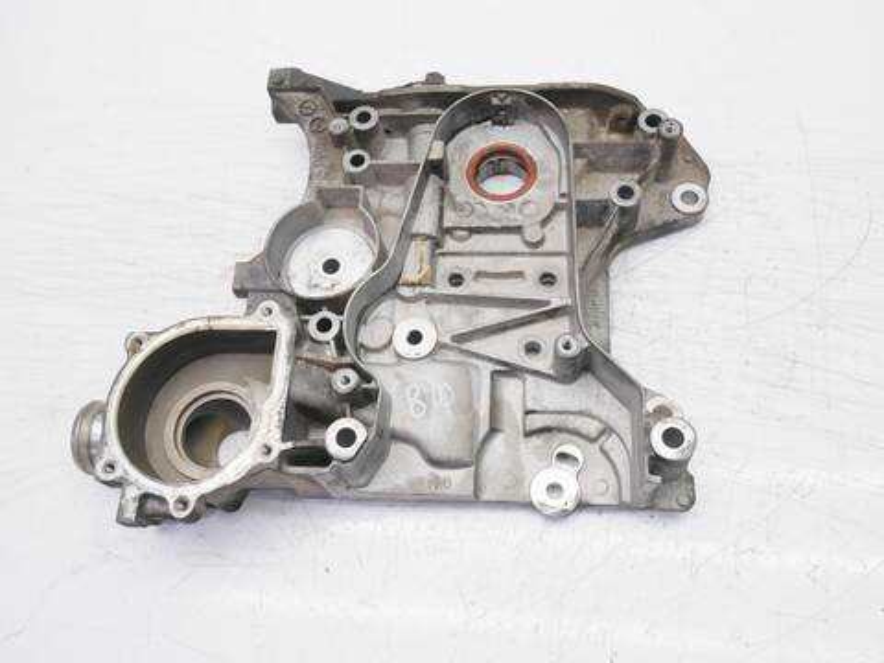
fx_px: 868
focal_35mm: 34
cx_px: 442
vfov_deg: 41.8
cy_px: 332
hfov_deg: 54.0
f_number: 4
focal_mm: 17
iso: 200
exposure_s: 1/80
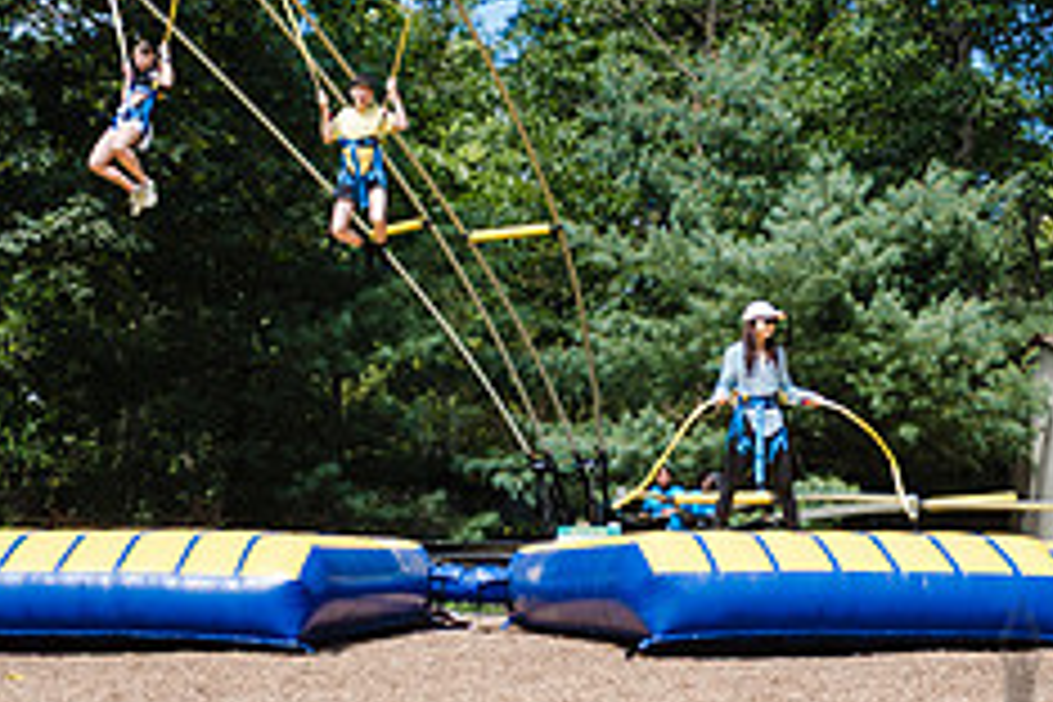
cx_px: 436
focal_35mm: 67
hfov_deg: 30.0
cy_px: 457
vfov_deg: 20.3
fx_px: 1960
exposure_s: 1/640
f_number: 4.5
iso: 200
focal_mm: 27
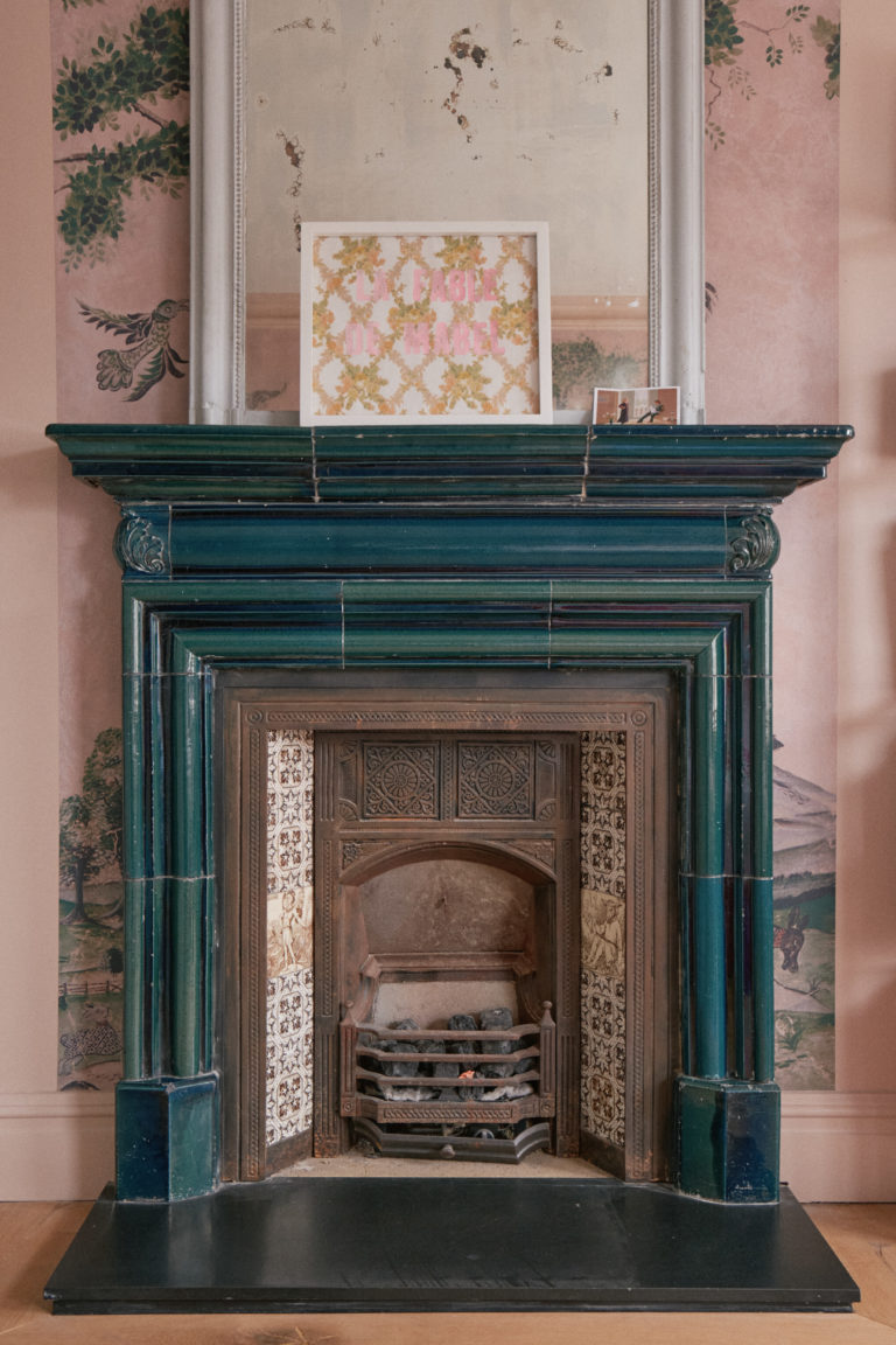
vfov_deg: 51.9
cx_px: 448
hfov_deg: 35.9
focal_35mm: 37
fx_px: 1381
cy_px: 672
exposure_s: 1/100
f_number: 5.6
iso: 1600
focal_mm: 24.9
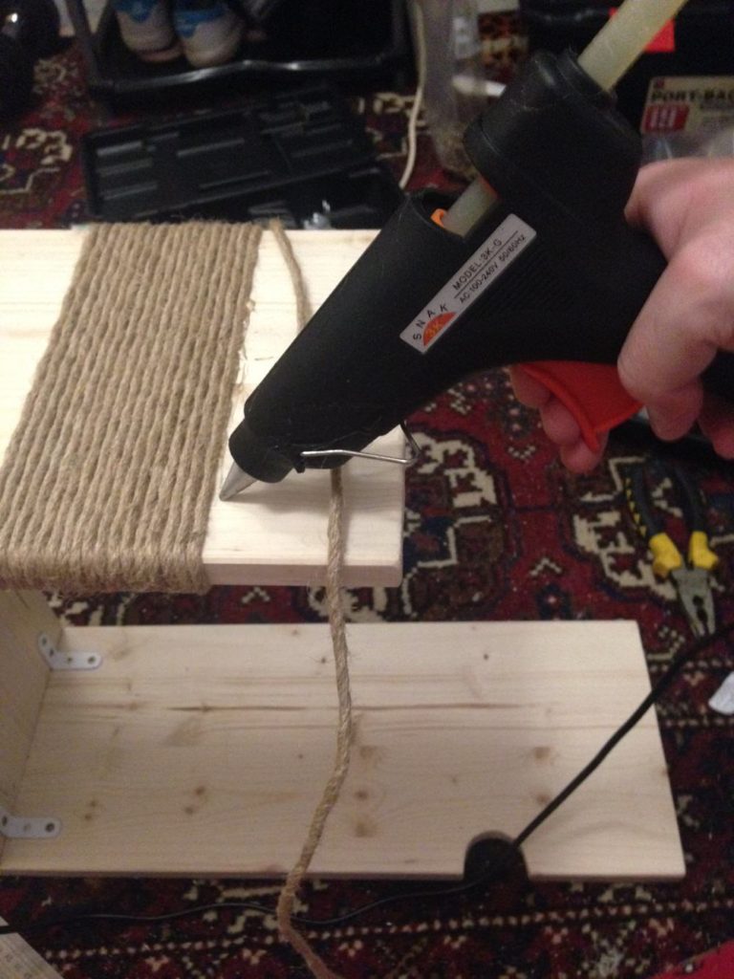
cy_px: 490
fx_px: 933
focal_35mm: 33
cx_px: 367
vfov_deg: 55.4
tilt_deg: -48.8
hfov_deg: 42.9
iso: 640
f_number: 2.4
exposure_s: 1/15
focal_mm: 4.12
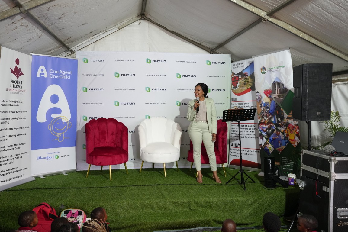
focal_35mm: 35
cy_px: 116
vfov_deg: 37.9
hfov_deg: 54.4
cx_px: 174
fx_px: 338
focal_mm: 35
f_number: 4
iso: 2500
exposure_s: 1/160
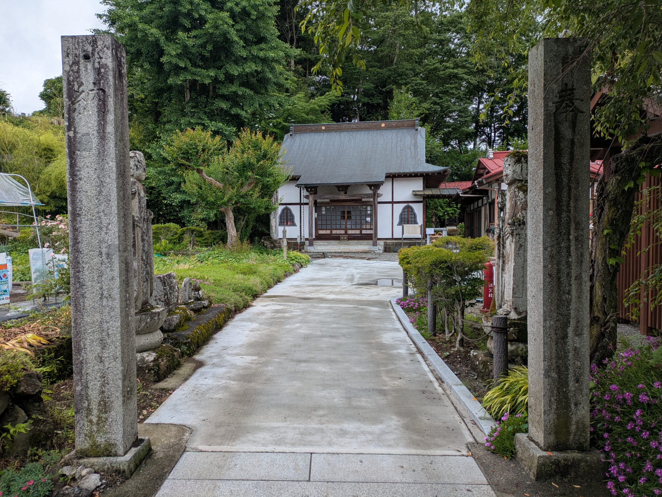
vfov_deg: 54.9
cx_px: 331
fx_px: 478
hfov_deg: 69.4
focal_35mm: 25
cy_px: 248
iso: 42
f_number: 1.89
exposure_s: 1/888
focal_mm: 5.43
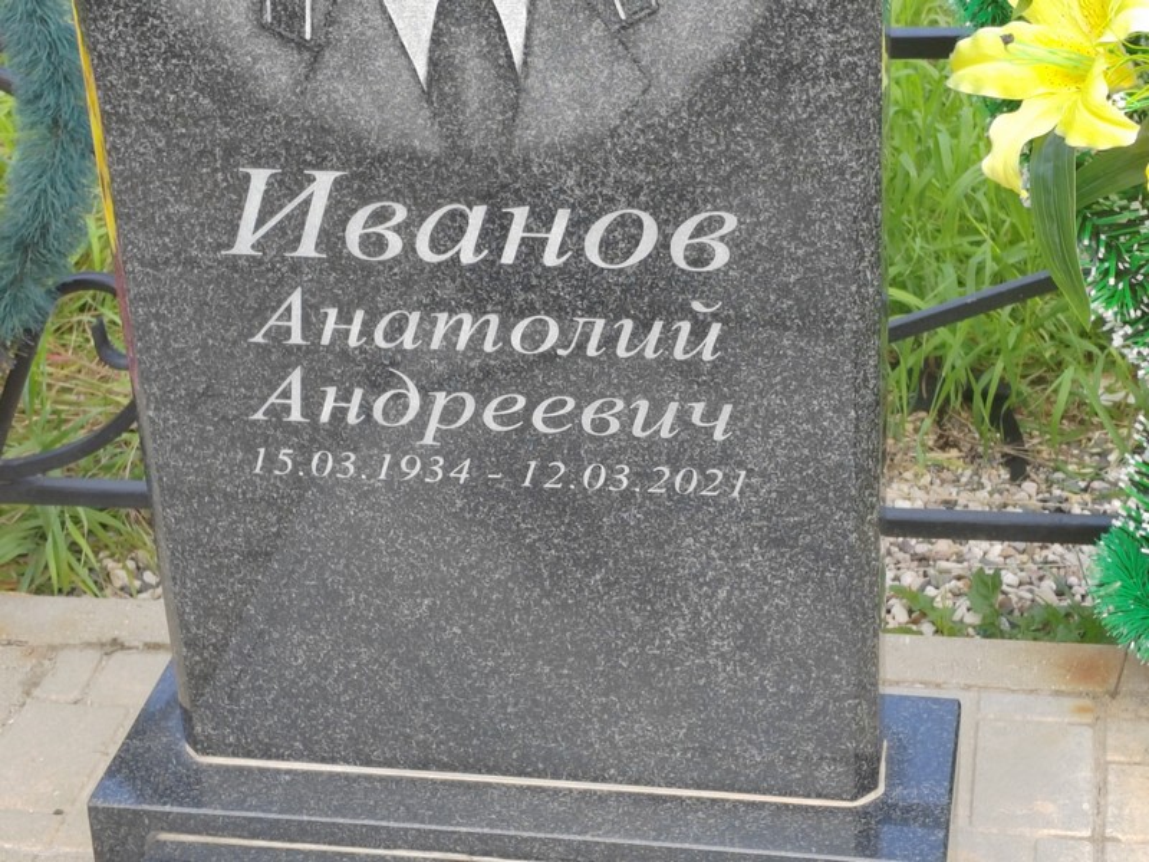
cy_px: 431
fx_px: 2655
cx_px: 574
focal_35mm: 80
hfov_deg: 24.4
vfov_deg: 18.4
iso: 100
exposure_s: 1/230
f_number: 1.9
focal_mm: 5.52
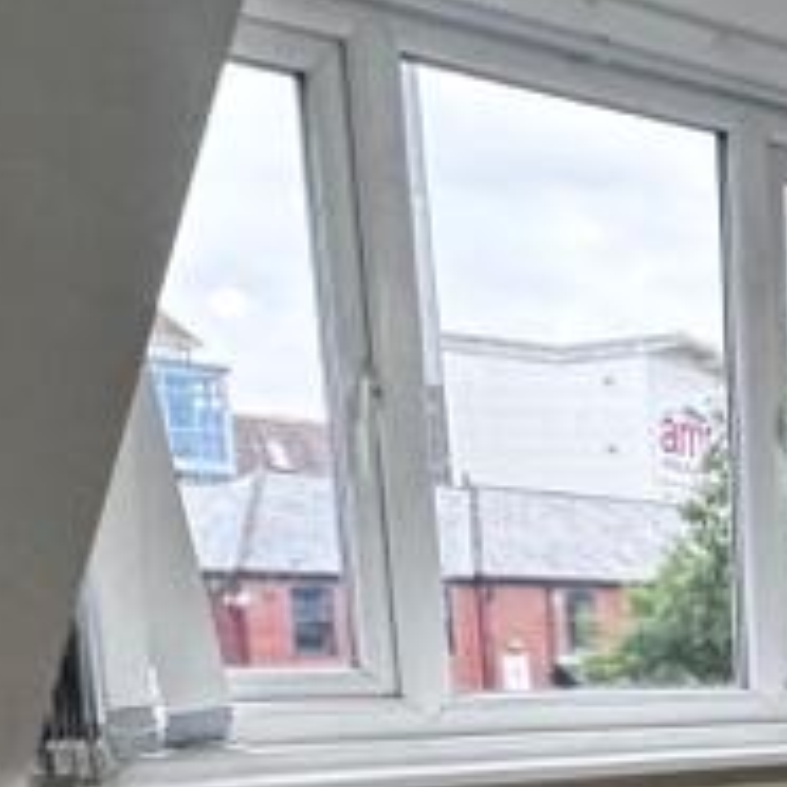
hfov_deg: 20.7
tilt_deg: -12.0
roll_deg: -1.0
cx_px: 1252
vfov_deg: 22.9
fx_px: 1749
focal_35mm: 68
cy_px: 994
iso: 320
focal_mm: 2.22
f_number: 2.2
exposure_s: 1/100
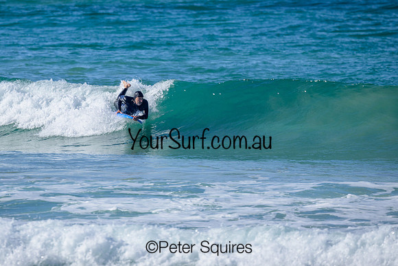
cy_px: 120
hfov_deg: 1.9
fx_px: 12152
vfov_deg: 1.3
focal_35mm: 1099
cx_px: 149
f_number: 6.3
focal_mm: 800
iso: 220
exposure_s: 1/2000
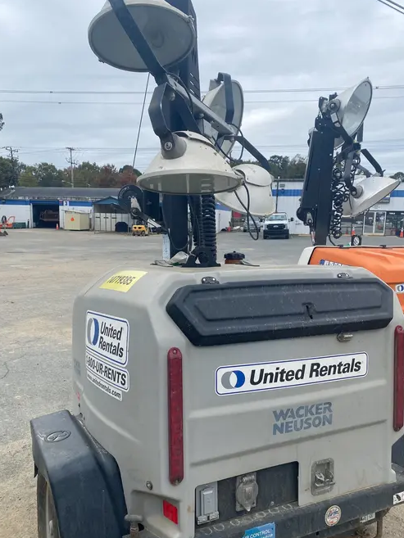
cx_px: 195
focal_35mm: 29
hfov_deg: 48.2
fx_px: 451
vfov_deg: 61.6
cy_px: 289
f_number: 1.8
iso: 32
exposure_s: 1/1838
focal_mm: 4.25
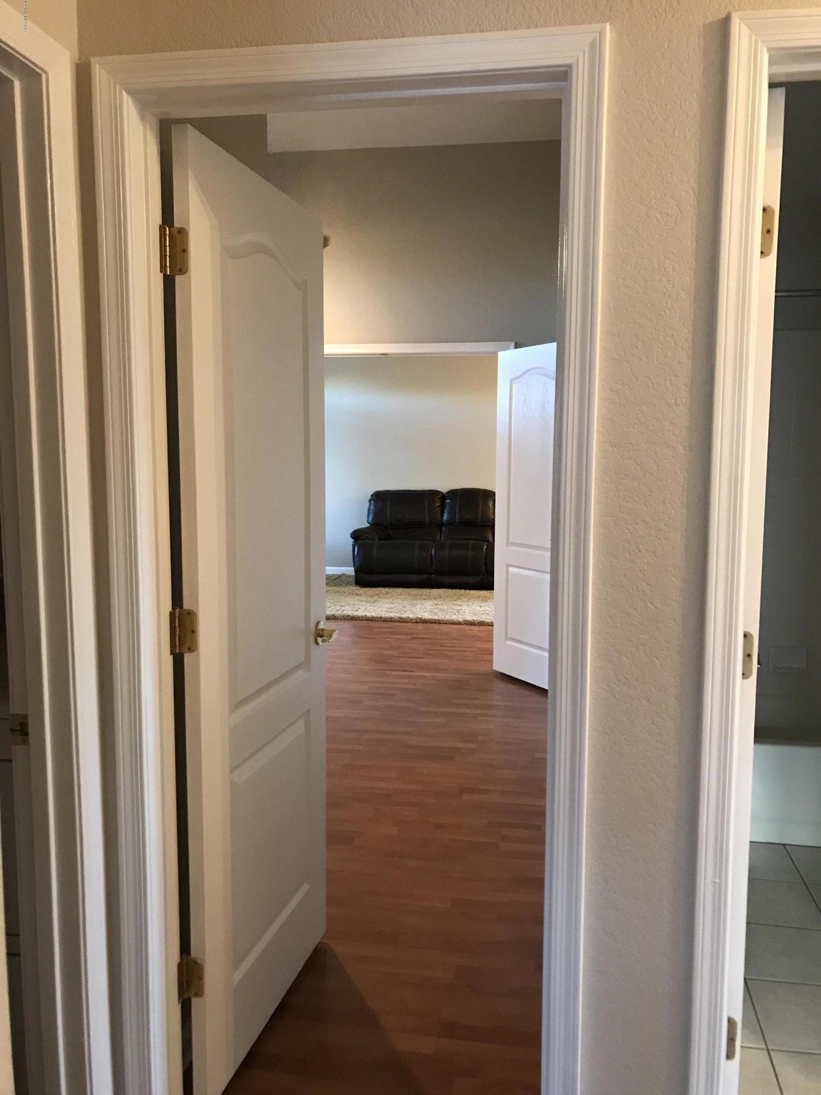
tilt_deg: -4.2
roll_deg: +0.6
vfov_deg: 63.4
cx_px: 410
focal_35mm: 28
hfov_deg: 49.7
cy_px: 548
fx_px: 885
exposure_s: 1/11
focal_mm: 3.99
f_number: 1.8
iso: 100
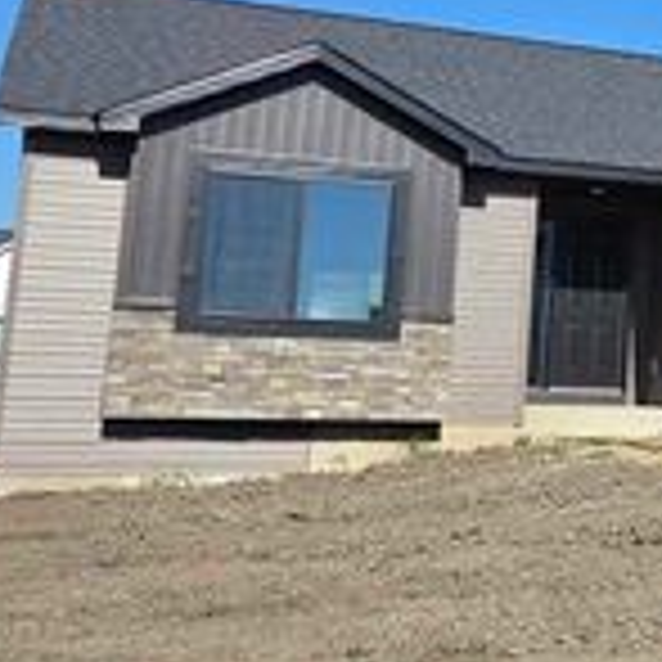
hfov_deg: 22.5
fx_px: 1493
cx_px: 847
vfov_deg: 24.6
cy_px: 128
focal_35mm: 69
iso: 80
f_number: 1.8
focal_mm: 5.4
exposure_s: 1/4364
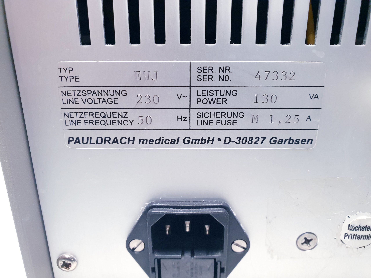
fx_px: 279
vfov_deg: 53.1
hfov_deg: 67.3
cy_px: 139
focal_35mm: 26
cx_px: 186
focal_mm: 4.3
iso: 400
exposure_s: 1/50
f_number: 2.4
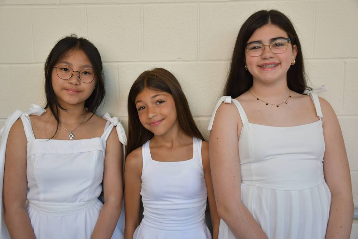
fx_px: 358
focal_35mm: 36
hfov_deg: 53.1
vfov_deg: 36.9
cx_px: 179
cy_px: 120
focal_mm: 24
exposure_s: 1/250
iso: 800
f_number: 3.8
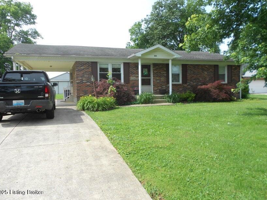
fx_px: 208
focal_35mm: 27
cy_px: 97
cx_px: 129
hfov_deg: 65.3
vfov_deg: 51.3
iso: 80
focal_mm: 4.6
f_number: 3.2
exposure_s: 1/500
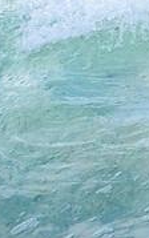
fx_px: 23507
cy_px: 144
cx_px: 332
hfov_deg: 0.4
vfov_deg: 0.6
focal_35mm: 3621
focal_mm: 800
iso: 4500
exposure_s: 1/2000
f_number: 13
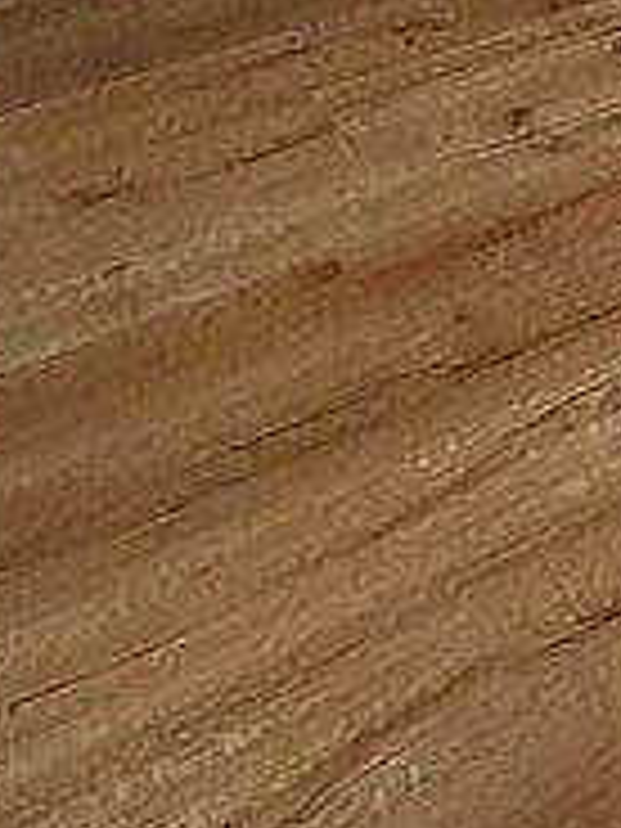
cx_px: 1012
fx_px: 1866
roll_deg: -1.9
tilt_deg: -10.0
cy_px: -554
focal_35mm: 78
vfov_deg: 20.0
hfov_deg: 16.6
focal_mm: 2.22
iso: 400
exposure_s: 1/60
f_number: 2.2
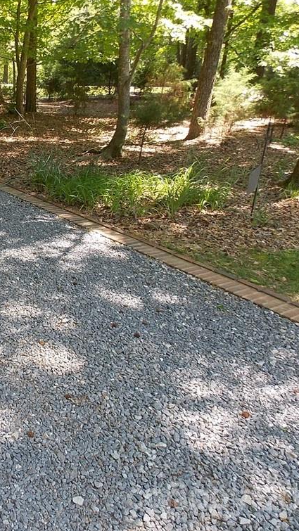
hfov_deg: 31.1
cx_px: -25
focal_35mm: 34
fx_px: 479
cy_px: 263
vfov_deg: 58.0
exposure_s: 1/80
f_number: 3.1
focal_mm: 4
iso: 80
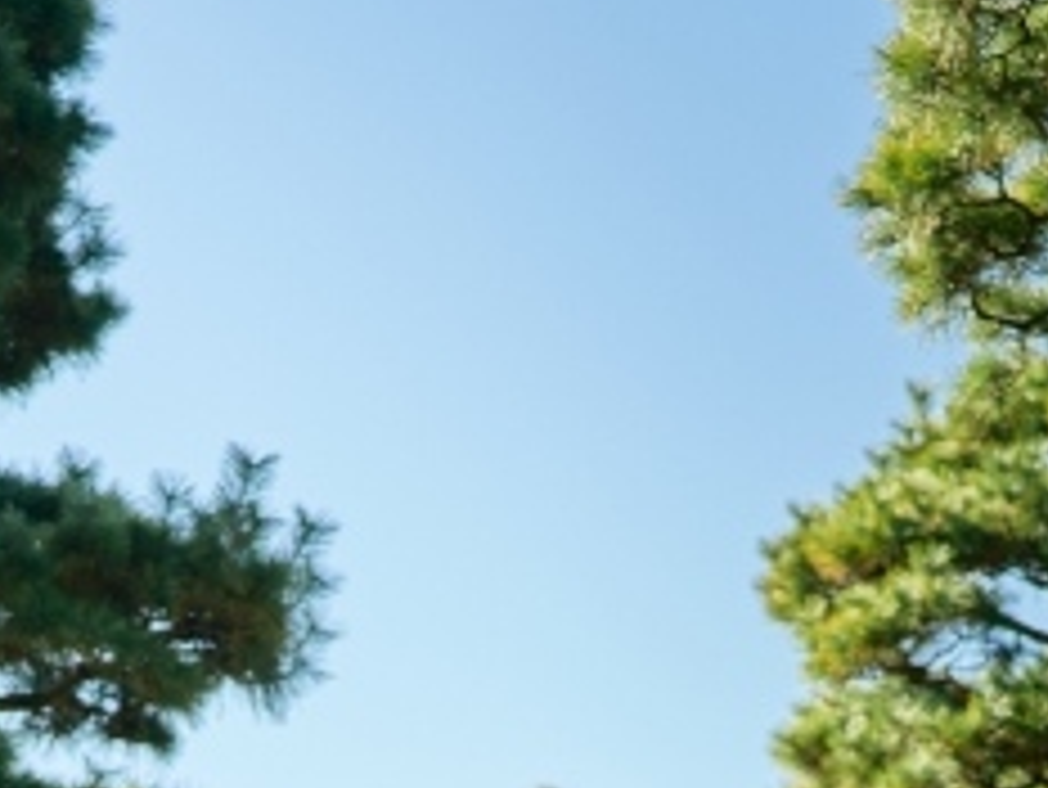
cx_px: 580
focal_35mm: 148
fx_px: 4483
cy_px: 1031
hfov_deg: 13.3
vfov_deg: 9.8
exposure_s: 1/3200
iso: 100
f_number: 1.4
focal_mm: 35
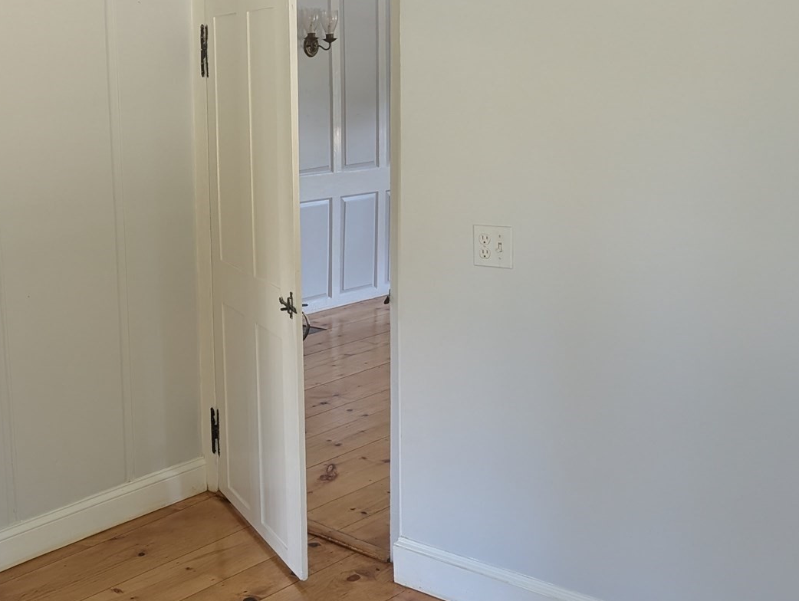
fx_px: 1086
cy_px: 262
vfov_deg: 30.9
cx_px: 194
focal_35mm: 47
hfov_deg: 39.2
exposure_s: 1/122
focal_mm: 6.9
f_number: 1.68
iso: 268
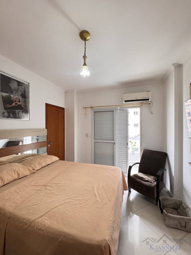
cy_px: 128
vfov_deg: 102.1
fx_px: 103
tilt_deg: -0.7
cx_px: 96
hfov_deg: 85.7
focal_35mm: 14
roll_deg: +0.8
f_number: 2.2
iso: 320
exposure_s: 1/60
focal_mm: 2.22
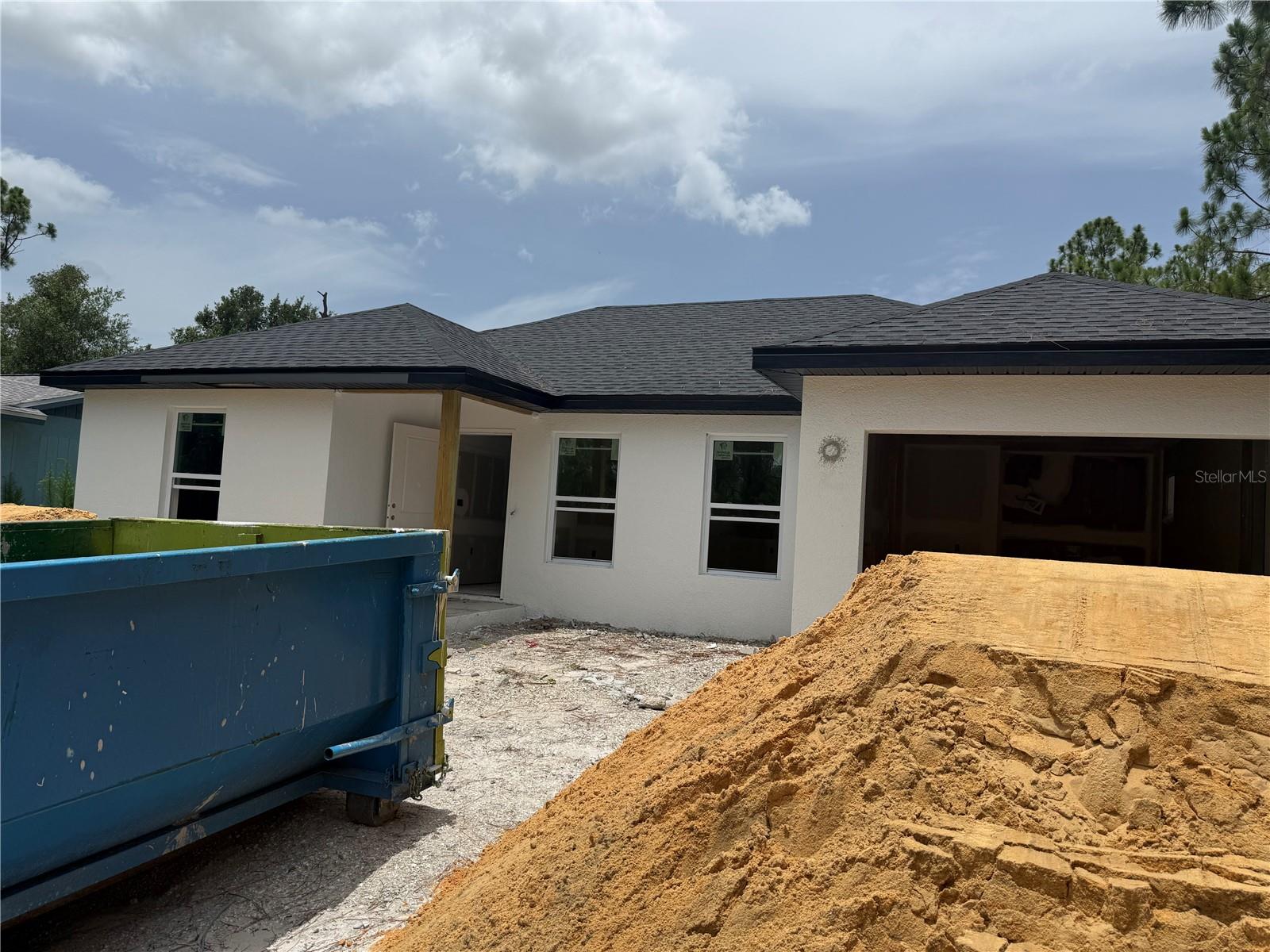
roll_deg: -3.5
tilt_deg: +3.1
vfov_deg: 56.8
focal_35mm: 24
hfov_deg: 71.6
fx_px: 881
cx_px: 635
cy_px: 476
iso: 80
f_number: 1.78
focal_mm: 6.76
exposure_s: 1/9091
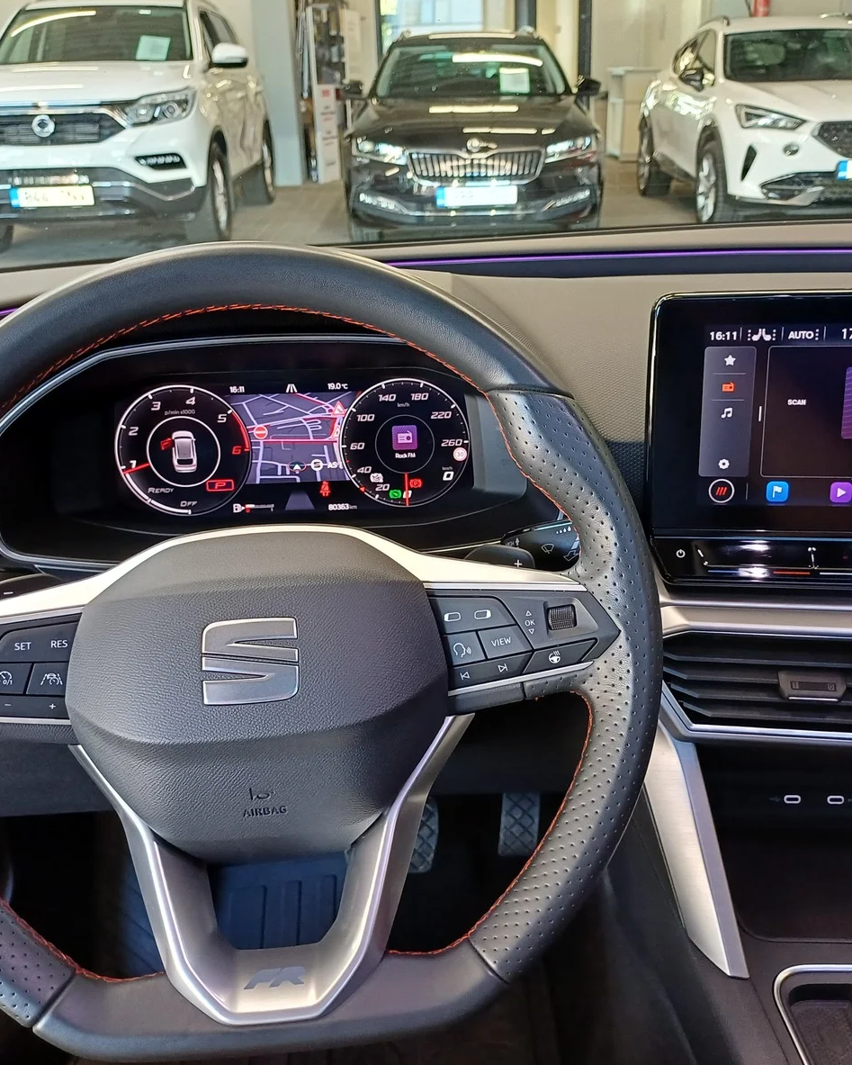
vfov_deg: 54.2
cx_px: 477
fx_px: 1040
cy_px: 529
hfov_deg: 44.5
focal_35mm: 33
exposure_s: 1/50
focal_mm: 4.65
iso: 320
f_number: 1.8
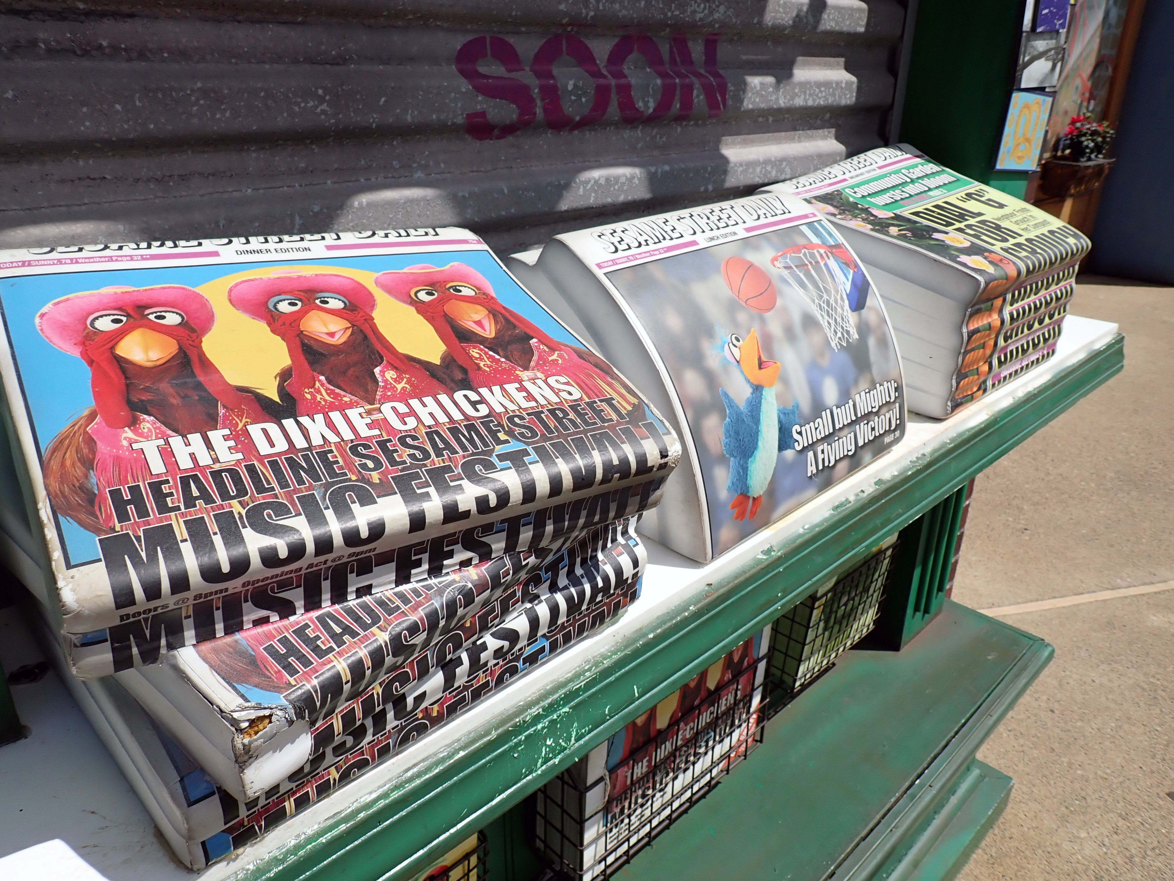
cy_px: 440
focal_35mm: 25
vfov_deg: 54.9
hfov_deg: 69.4
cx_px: 587
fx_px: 848
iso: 100
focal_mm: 4.5
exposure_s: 1/320
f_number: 8
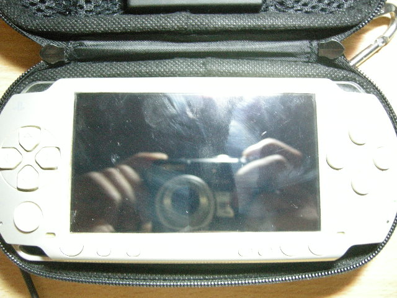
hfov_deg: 51.4
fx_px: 413
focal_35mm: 36
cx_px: 198
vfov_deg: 39.7
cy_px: 149
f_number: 2.7
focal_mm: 7.5
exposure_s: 1/8
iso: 527
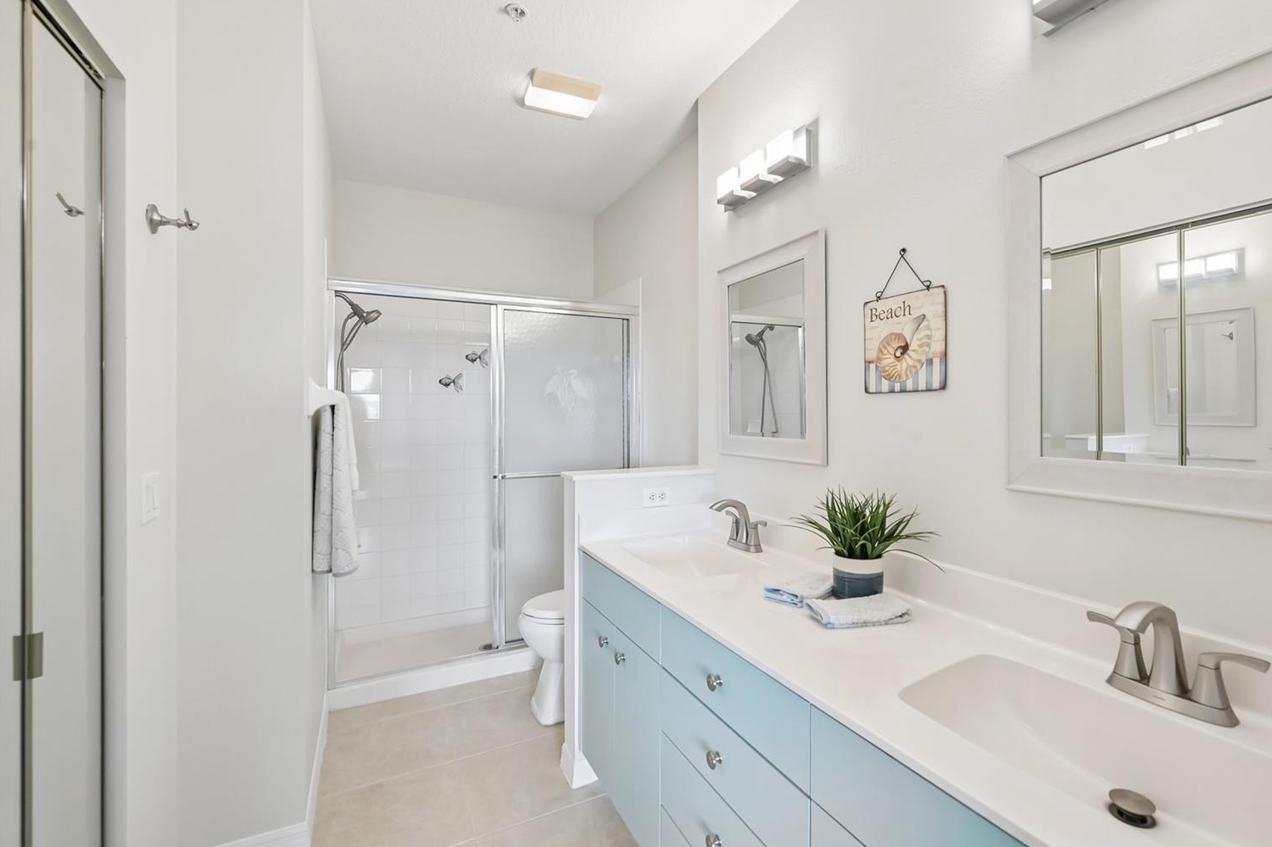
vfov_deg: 71.9
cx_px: 676
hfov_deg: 94.8
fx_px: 584
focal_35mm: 17
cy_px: 408
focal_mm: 15.5
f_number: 8
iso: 400
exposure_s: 1/20
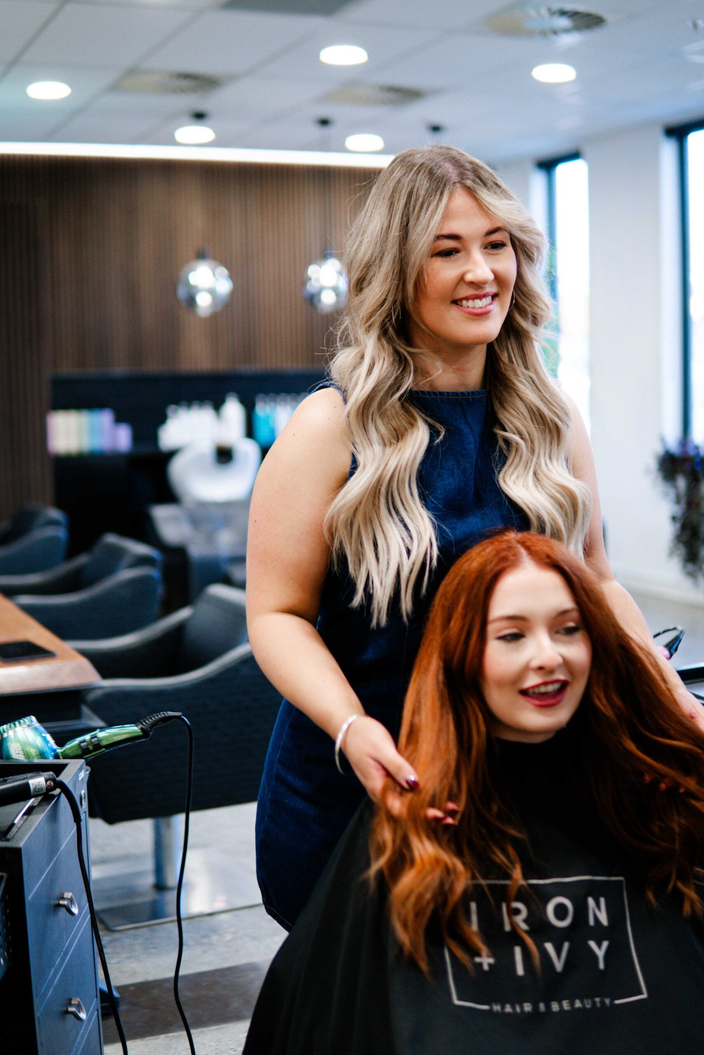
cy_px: 528
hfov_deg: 29.9
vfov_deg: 43.6
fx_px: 1319
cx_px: 352
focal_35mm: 45
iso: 400
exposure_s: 1/500
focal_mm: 30
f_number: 1.4
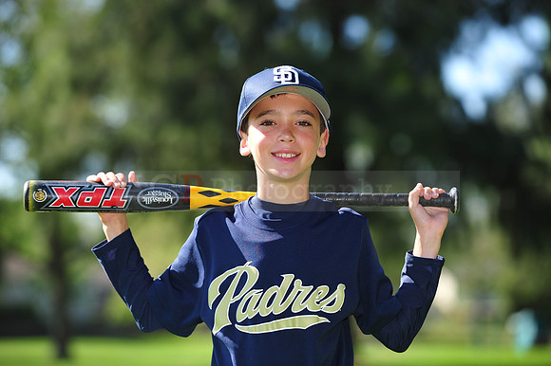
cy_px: 183
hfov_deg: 10.3
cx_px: 276
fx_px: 3059
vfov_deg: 6.9
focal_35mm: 200
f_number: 4.5
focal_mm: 200
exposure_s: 1/640
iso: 200
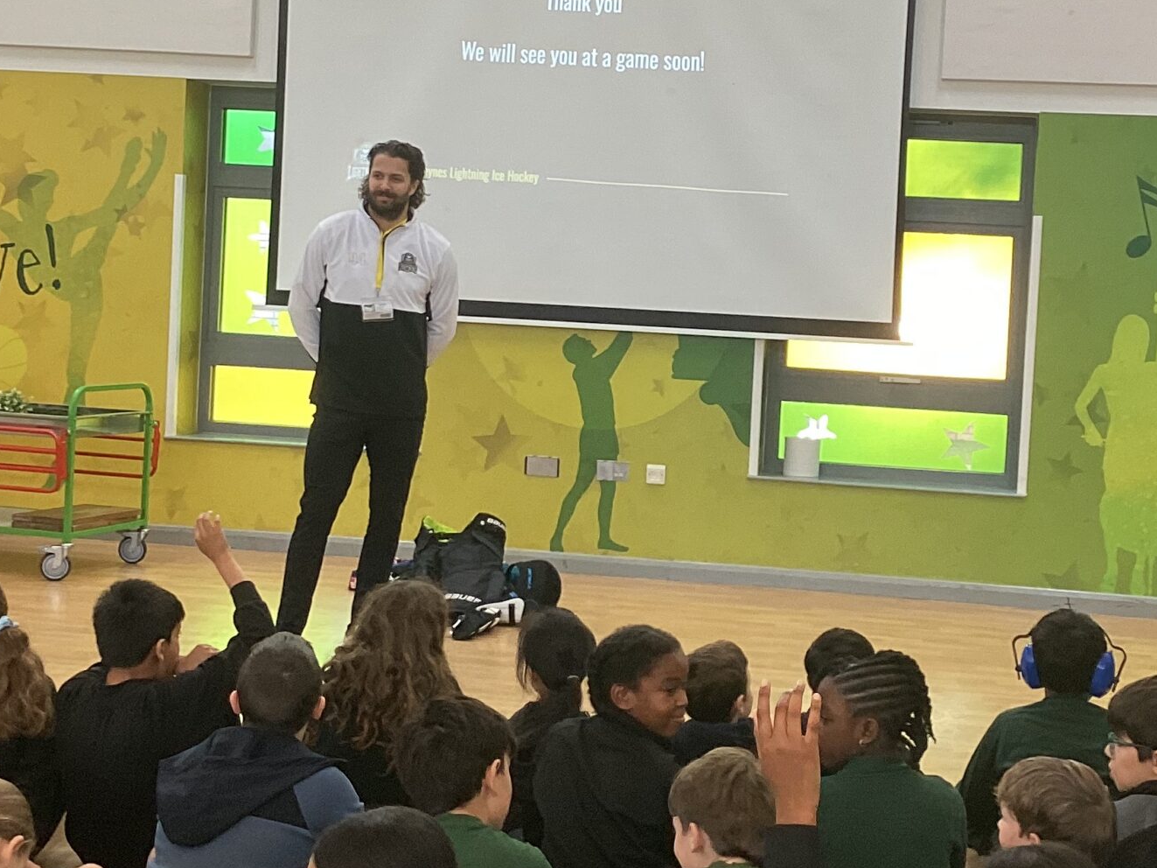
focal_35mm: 60
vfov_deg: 24.4
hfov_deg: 32.1
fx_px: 2005
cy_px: 330
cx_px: 675
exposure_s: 1/50
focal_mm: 3.3
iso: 50
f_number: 2.4
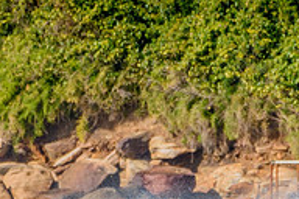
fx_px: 18860
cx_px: 192
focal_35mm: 2271
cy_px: 274
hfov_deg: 0.9
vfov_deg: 0.6
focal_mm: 500
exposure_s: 1/2000
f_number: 5.6
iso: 360
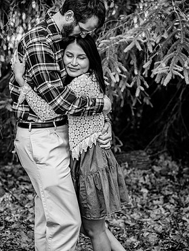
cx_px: 91
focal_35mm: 99
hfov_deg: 15.0
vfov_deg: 19.8
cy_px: 110
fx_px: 719
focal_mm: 85
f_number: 3.5
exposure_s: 1/250
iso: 800
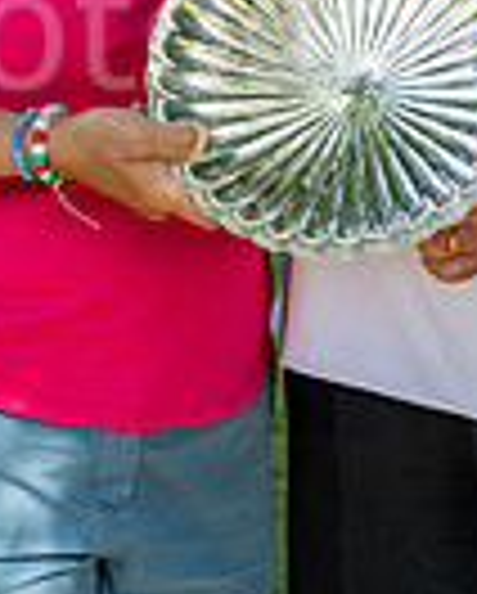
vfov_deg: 7.1
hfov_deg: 5.7
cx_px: 284
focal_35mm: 271
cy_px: -153
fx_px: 4771
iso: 200
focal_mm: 85
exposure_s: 1/125
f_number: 6.3
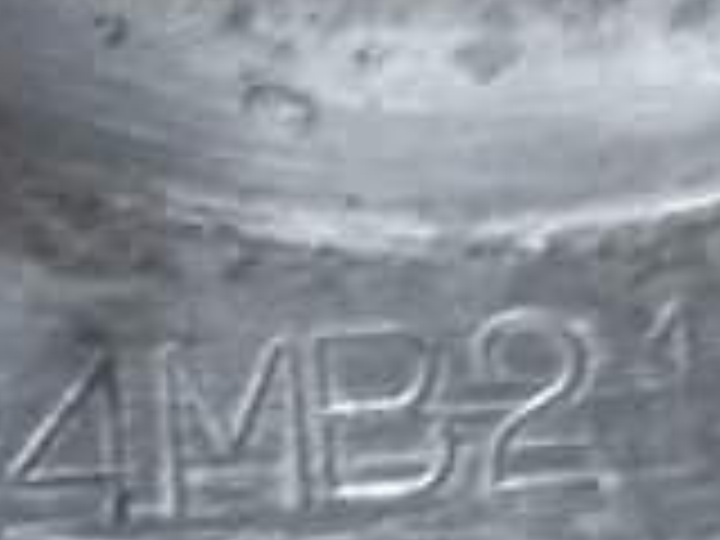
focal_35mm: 116
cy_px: 266
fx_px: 2413
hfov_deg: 16.9
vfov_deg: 12.8
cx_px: 526
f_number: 3.3
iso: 800
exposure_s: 1/25
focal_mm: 4.1
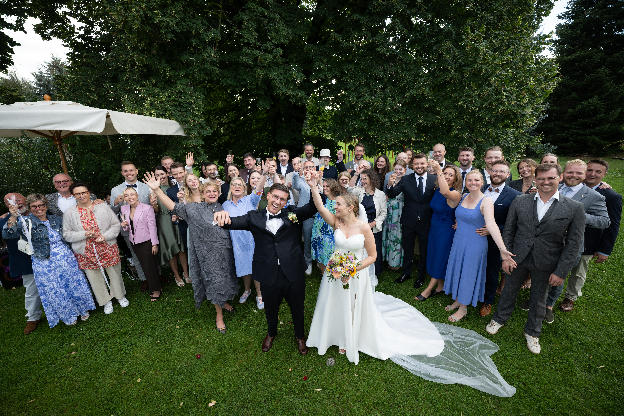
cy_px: 208
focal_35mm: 14
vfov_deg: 81.2
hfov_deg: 104.3
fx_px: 243
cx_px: 312
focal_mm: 14
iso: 160
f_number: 3.5
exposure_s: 1/160
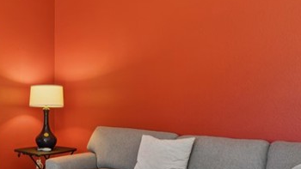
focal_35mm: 50
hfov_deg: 35.7
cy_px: 94
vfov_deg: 23.8
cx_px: -22
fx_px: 401
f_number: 13
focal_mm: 16.4
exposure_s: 1/2
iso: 100
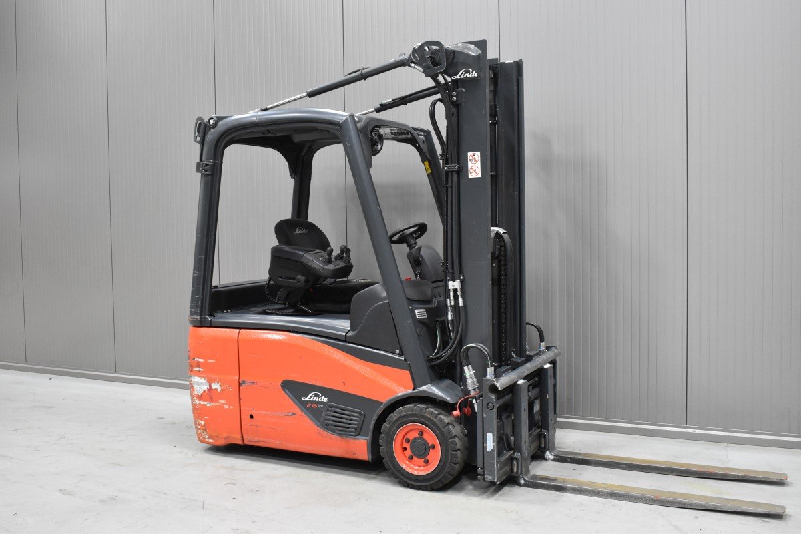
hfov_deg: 53.1
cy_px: 267
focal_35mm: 36
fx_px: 801
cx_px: 400
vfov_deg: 36.9
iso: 1600
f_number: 5.6
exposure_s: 1/30
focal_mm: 24
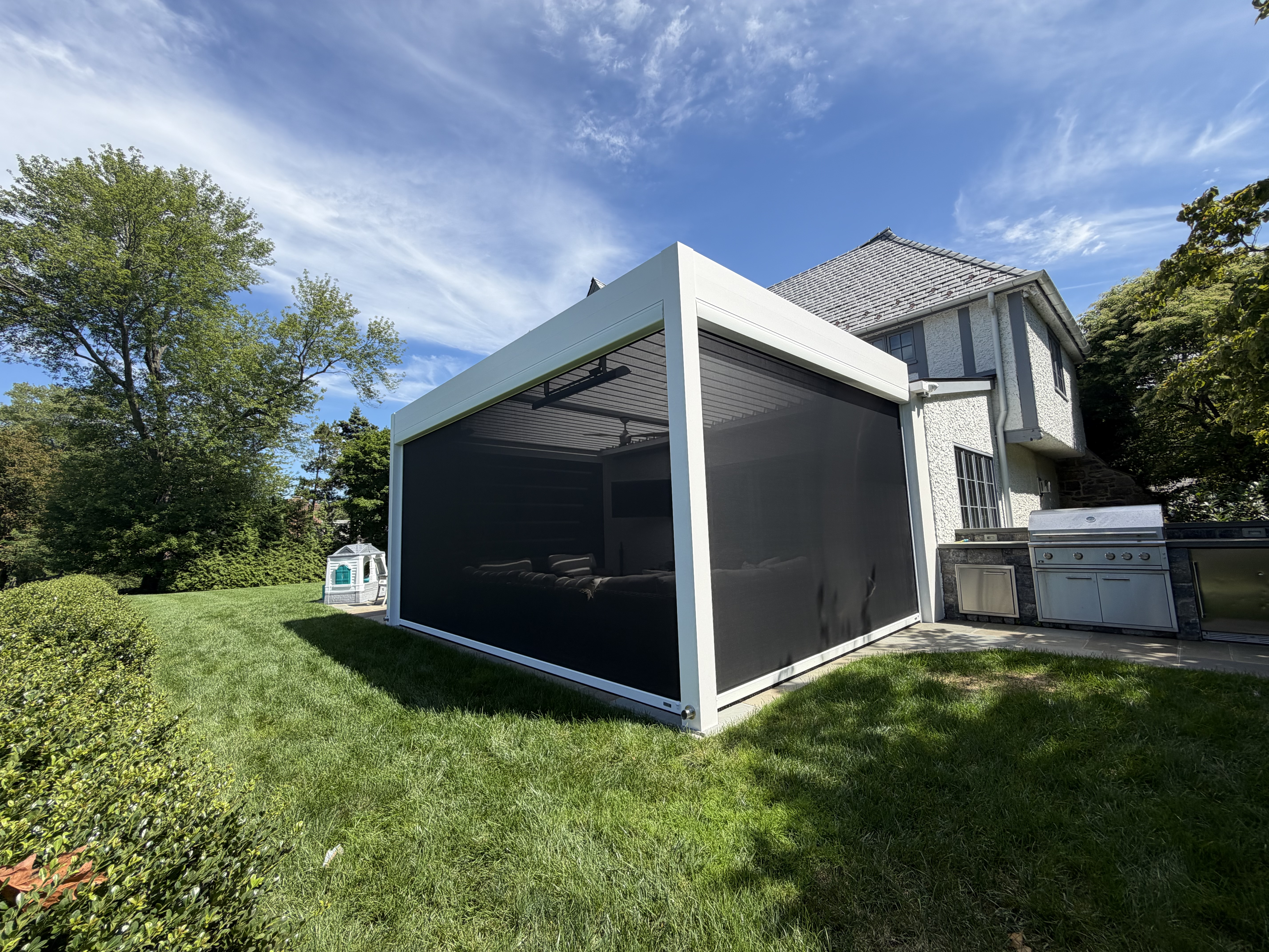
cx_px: 634
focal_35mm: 14
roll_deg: +2.9
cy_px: 476
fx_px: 513
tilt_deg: +5.1
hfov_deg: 102.1
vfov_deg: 85.7
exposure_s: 1/770
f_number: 2.2
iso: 25
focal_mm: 2.22
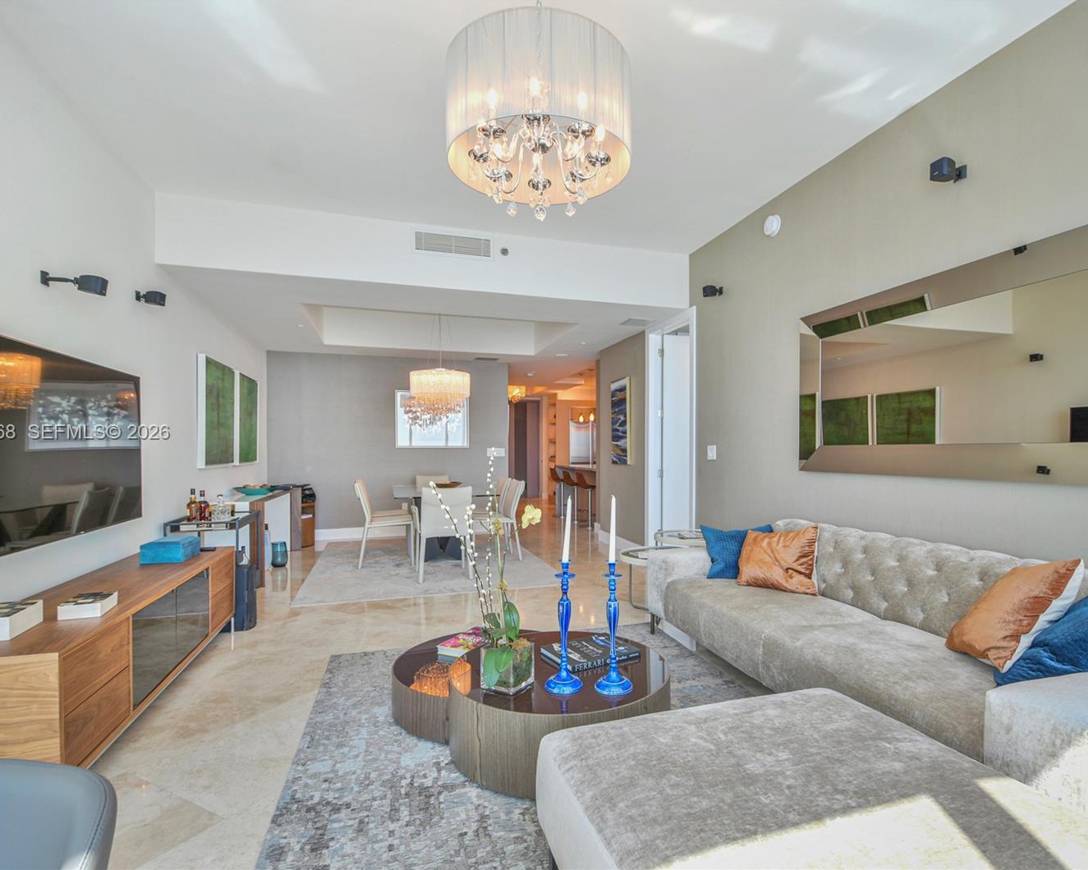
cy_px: 433
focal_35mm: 17
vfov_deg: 77.0
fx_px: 547
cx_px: 571
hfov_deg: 89.6
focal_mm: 10
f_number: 4.5
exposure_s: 1/50
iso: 250
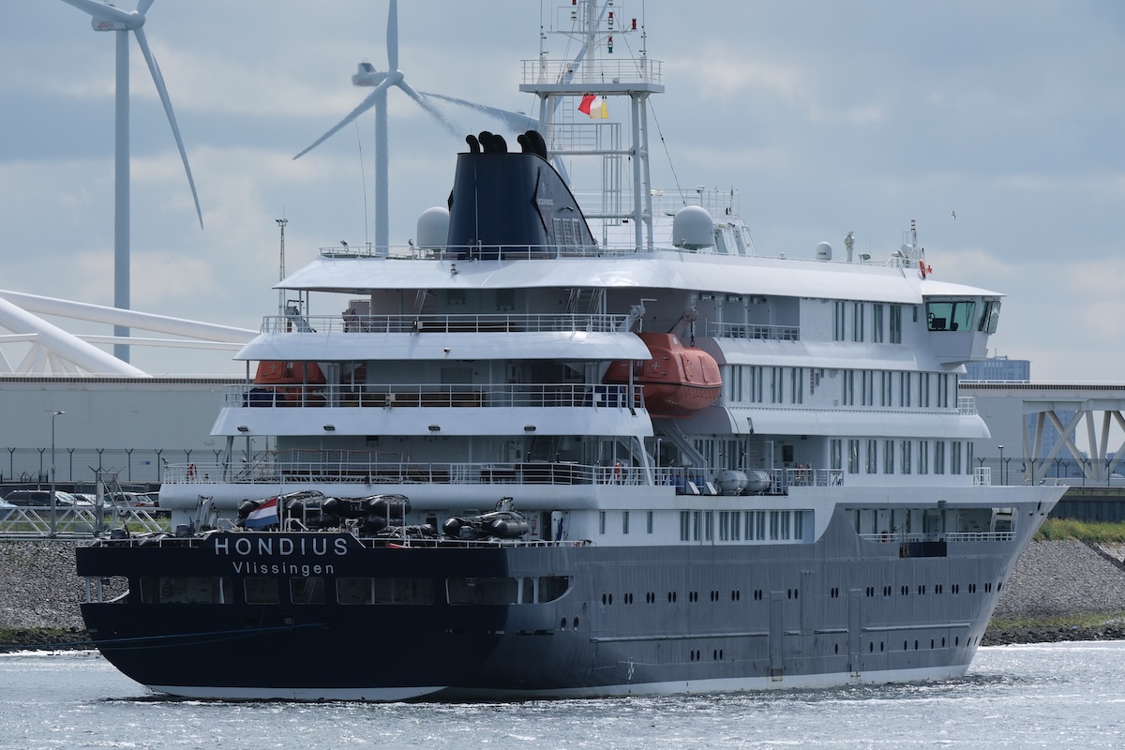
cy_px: 375
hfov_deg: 4.9
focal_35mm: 420
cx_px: 562
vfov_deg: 3.3
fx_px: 13124
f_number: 5.6
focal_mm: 280
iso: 400
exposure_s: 1/2500
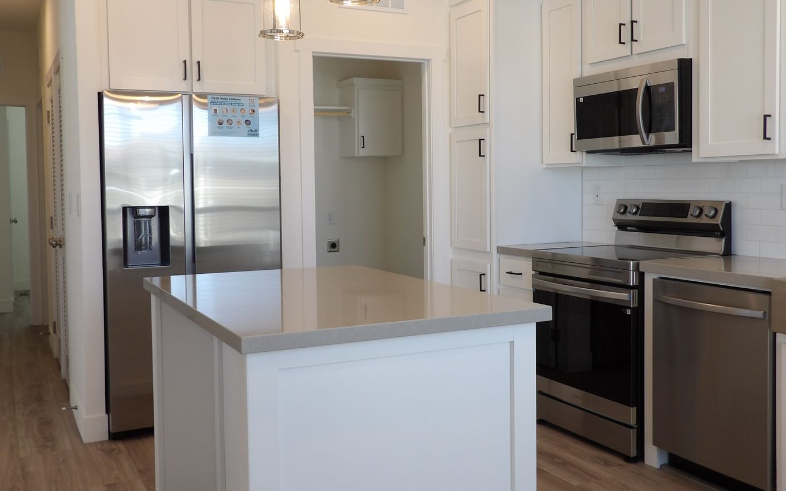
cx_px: 402
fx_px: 771
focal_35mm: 36
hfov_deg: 54.0
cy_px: 207
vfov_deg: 35.3
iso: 100
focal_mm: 5.9
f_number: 3.1
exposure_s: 1/44
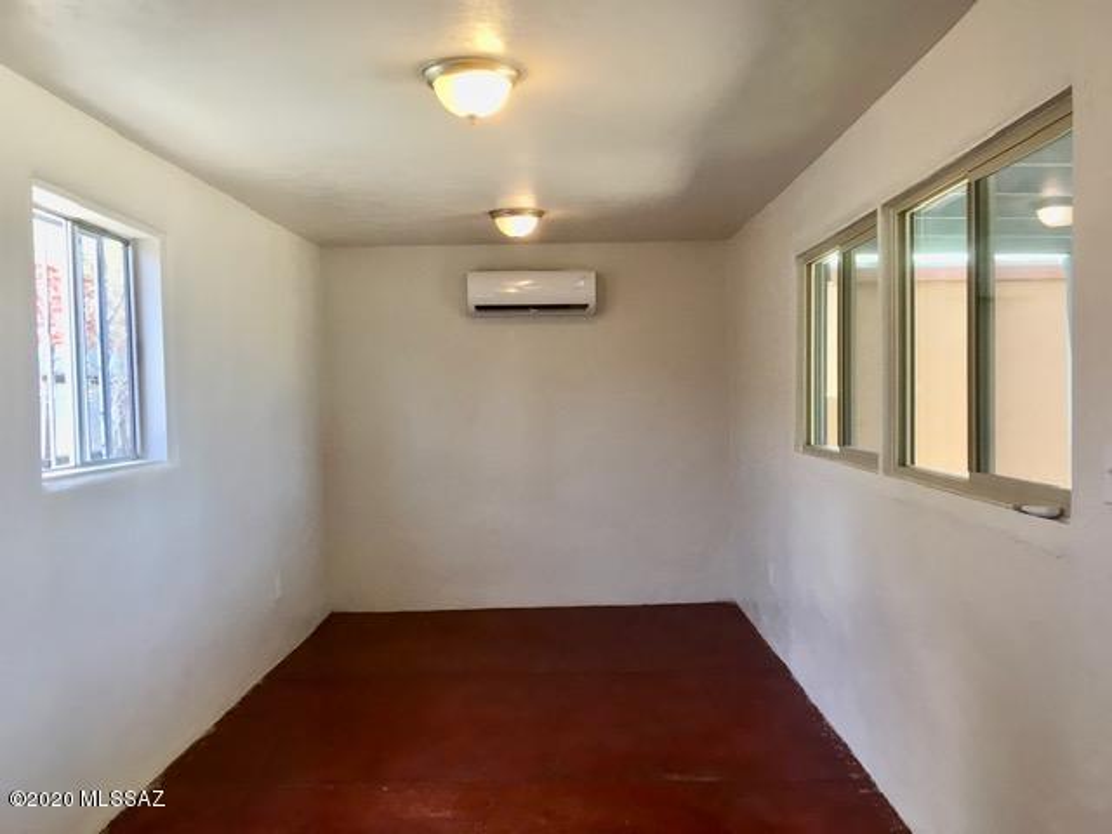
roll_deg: +1.0
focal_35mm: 29
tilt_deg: -0.8
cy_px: 417
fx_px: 932
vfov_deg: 48.2
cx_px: 556
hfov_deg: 61.7
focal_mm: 4.15
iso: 25
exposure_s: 1/30
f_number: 2.2
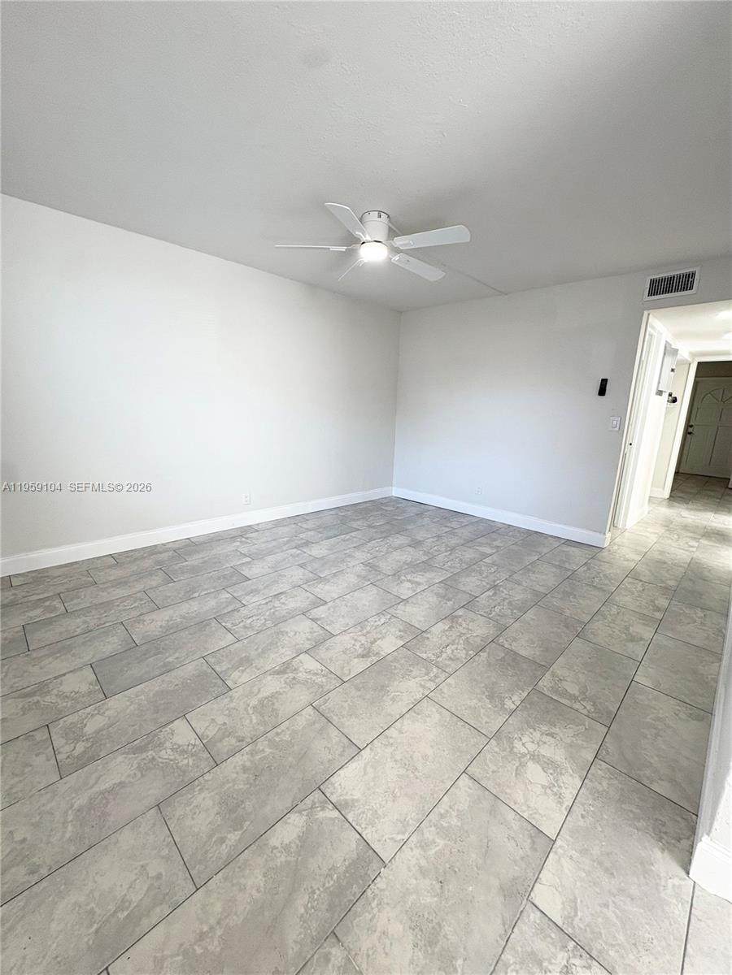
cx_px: 366
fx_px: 395
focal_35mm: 14
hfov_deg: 85.7
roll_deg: -1.7
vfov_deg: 102.1
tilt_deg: -13.1
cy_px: 488
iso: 80
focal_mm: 2.22
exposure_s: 1/120
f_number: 2.2
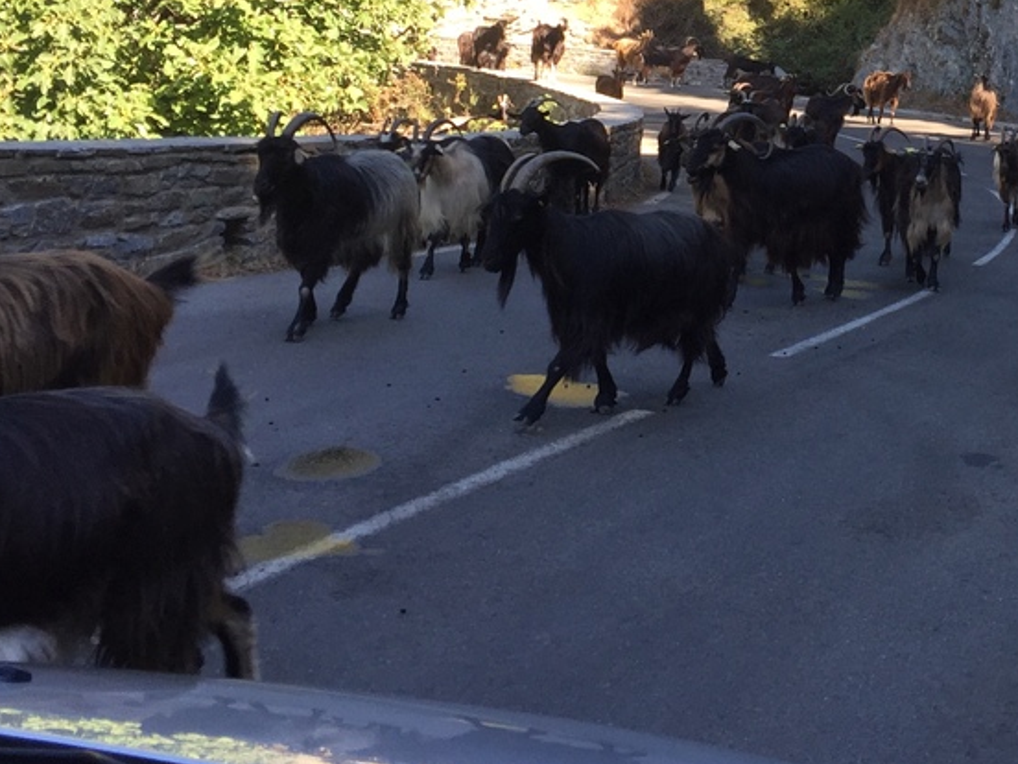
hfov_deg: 29.5
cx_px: 913
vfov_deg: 22.6
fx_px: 1853
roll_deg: -4.7
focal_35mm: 63
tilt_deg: +0.7
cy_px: 57
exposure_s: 1/297
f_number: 2.2
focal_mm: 4.15
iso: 32
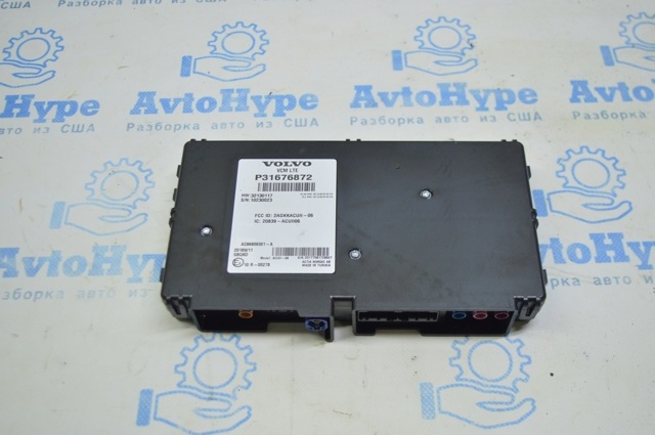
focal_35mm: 42
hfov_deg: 46.5
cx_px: 328
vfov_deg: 31.8
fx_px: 763
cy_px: 218
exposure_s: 1/50
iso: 400
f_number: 4.2
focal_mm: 28
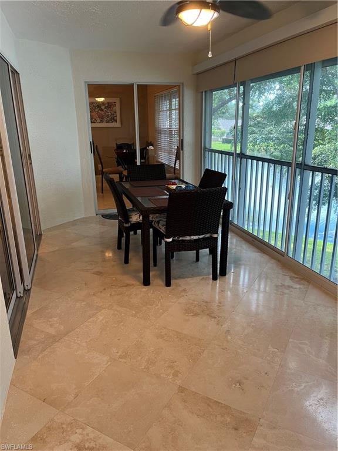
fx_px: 338
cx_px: 169
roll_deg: +1.3
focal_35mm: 26
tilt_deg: -18.0
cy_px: 226
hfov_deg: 53.1
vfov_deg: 67.3
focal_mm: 5.1
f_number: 1.6
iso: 125
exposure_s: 1/60
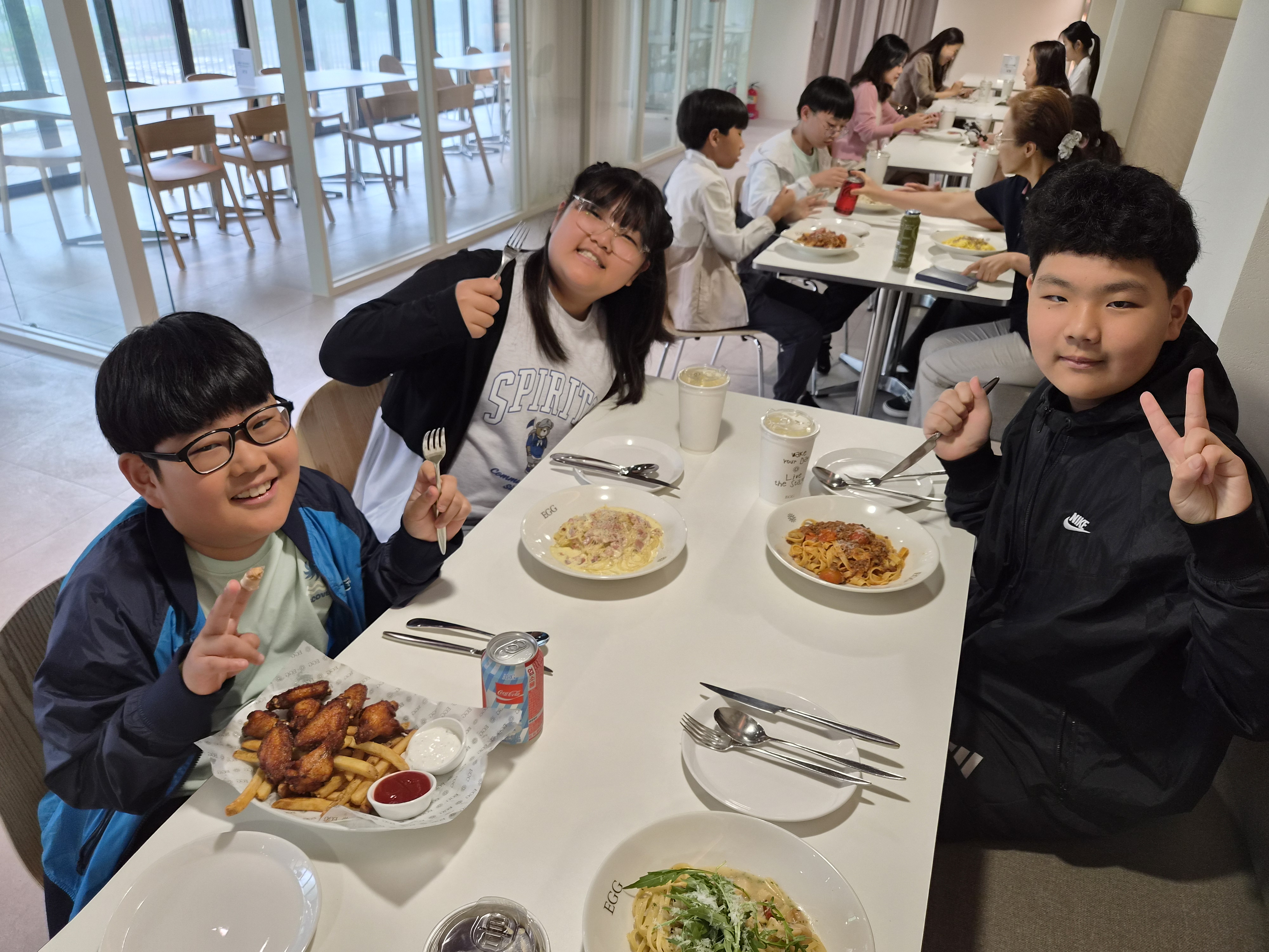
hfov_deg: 73.9
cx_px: 634
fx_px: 843
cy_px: 476
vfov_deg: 58.9
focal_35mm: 23
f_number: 1.8
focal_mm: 5.4
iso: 100
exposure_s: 1/120
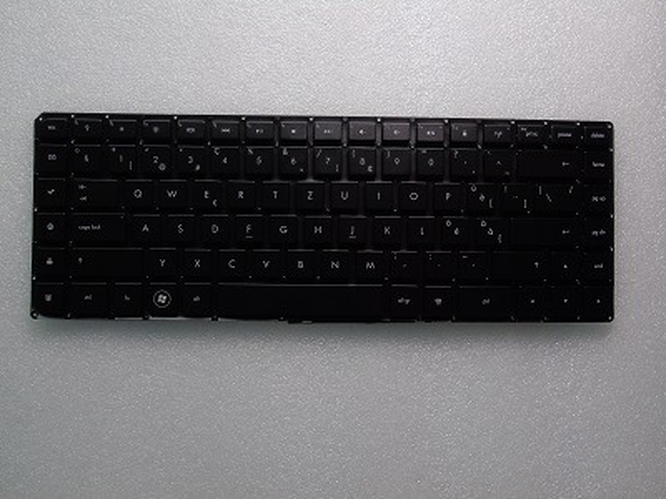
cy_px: 250
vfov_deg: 48.2
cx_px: 333
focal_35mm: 29
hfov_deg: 61.7
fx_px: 558
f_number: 5.4
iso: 100
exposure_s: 1/13
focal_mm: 5.2
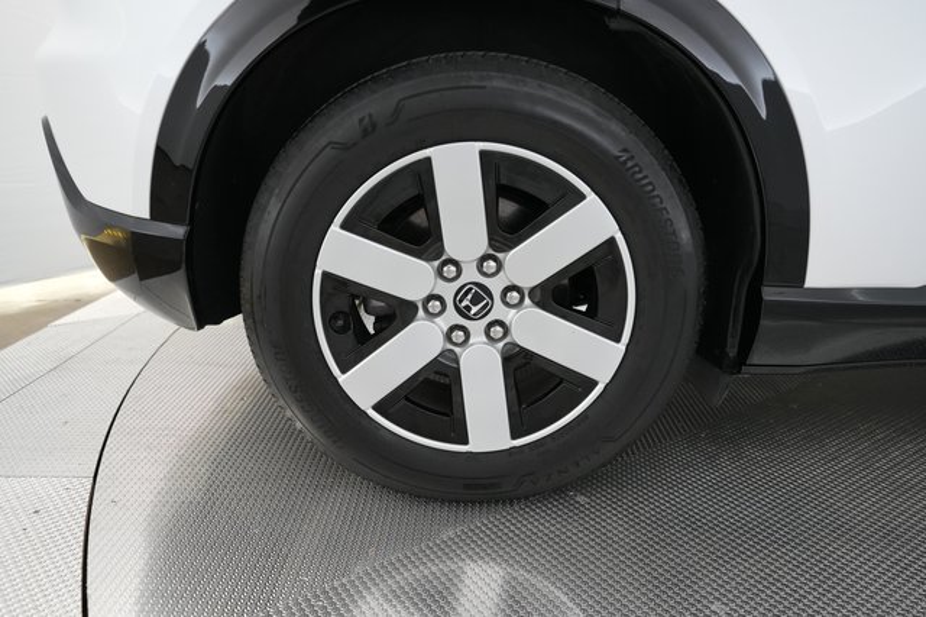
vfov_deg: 51.2
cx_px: 463
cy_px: 308
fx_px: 643
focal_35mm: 25
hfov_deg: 71.5
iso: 3200
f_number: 2.8
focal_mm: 25
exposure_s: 1/320
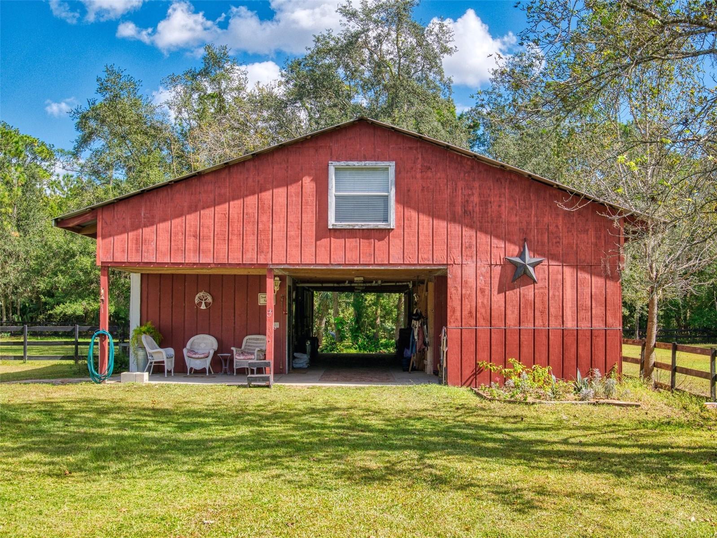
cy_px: 269
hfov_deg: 44.8
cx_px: 358
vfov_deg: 34.4
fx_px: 870
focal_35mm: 42
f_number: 8
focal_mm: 21
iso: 400
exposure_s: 1/80
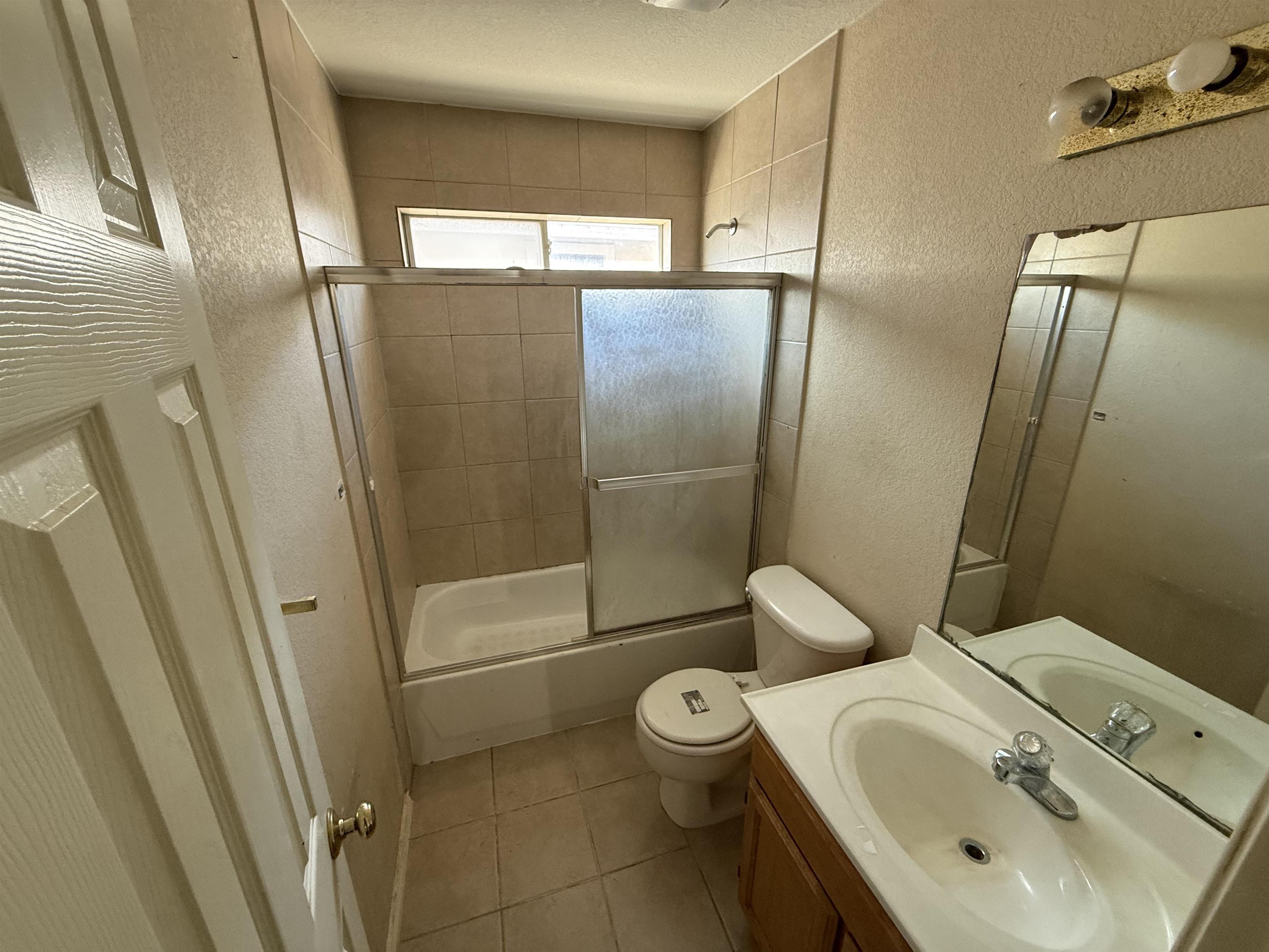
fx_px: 513
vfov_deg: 85.7
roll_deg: +0.0
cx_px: 634
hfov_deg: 102.1
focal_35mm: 14
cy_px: 476
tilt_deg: -18.1
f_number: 2.2
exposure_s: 1/60
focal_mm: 2.22
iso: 320
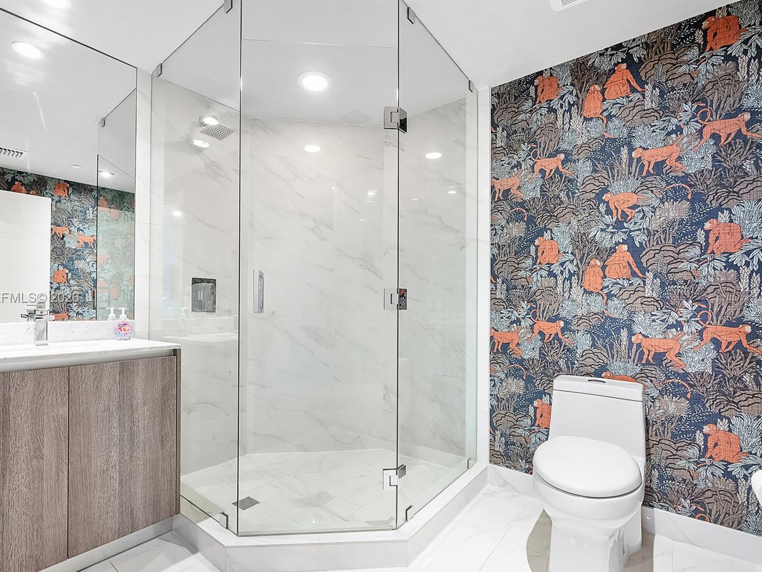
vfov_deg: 74.7
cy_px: 298
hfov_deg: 90.9
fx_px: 374
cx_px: 354
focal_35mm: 17
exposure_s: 1/13
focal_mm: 10
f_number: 8
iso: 1000
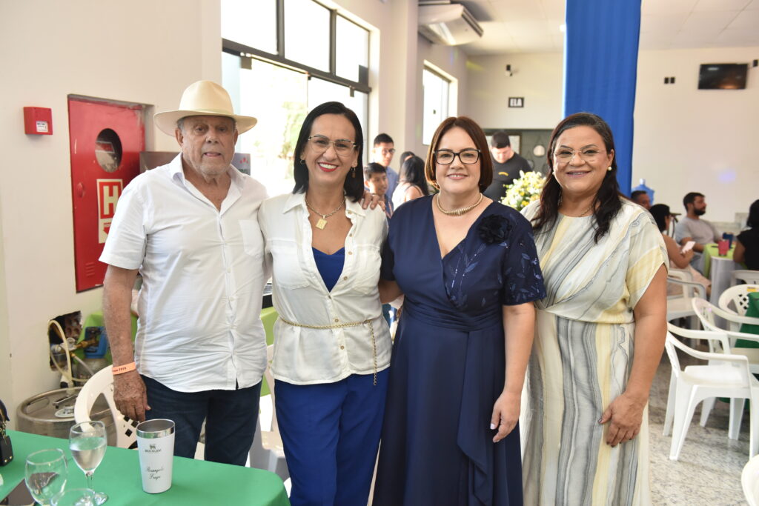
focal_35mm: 32
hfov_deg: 58.7
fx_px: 675
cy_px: 253
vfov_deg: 41.1
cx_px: 380
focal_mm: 32
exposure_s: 1/160
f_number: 3.2
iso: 1600
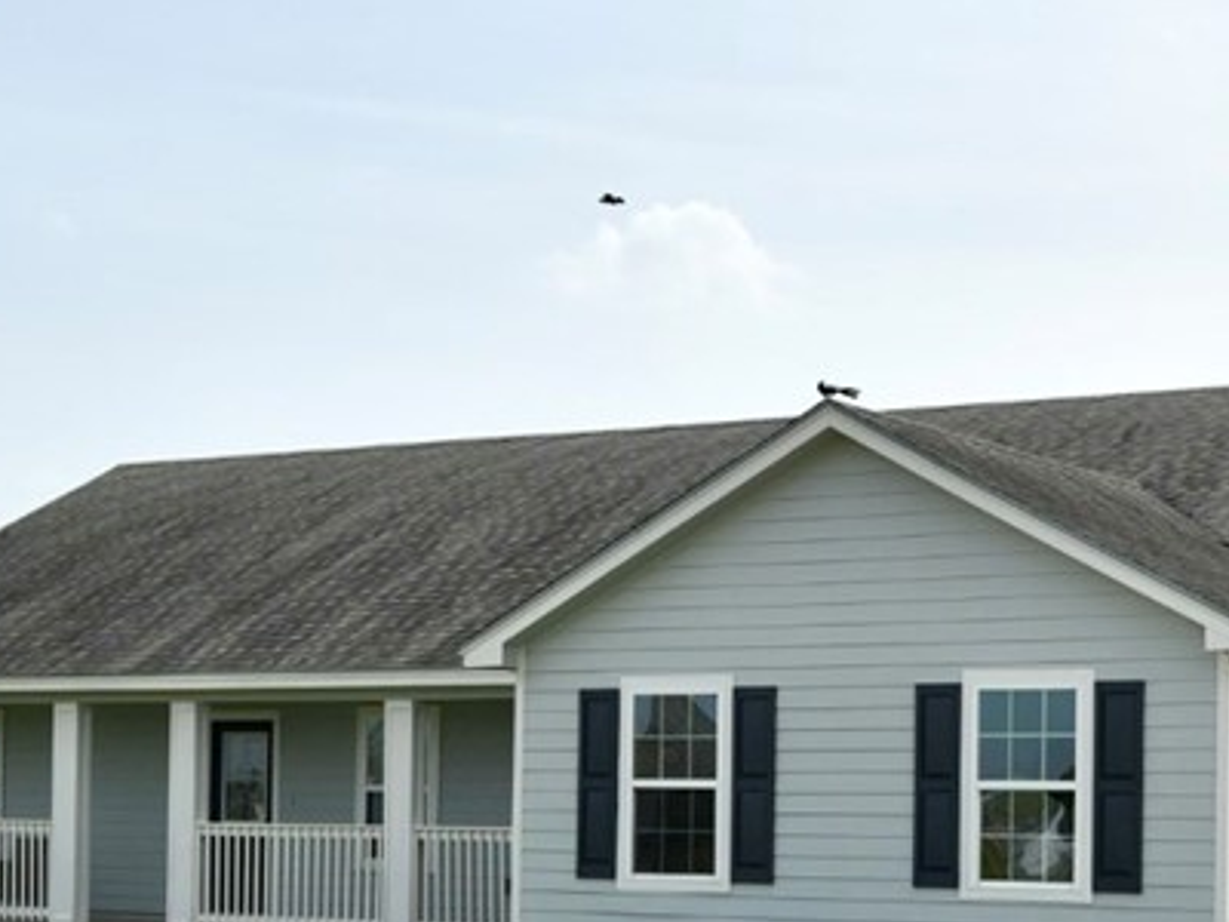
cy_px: 778
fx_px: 2876
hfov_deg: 24.1
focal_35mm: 81
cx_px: 774
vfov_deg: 18.0
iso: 200
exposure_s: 1/2500
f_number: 5.6
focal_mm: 31
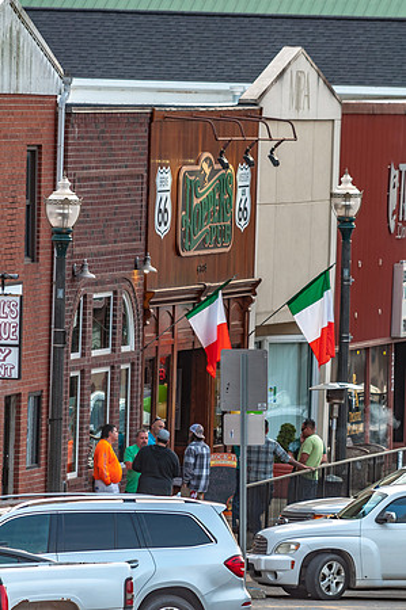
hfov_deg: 3.0
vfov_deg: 4.6
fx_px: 7630
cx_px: 203
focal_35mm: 450
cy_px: 305
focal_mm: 300
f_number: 5.6
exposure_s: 1/50
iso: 160
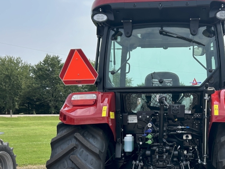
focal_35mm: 49
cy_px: 127
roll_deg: +0.1
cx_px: 152
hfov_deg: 38.4
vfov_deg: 29.2
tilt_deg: -3.5
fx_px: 318
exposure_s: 1/3831
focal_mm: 5.7
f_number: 1.5
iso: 50
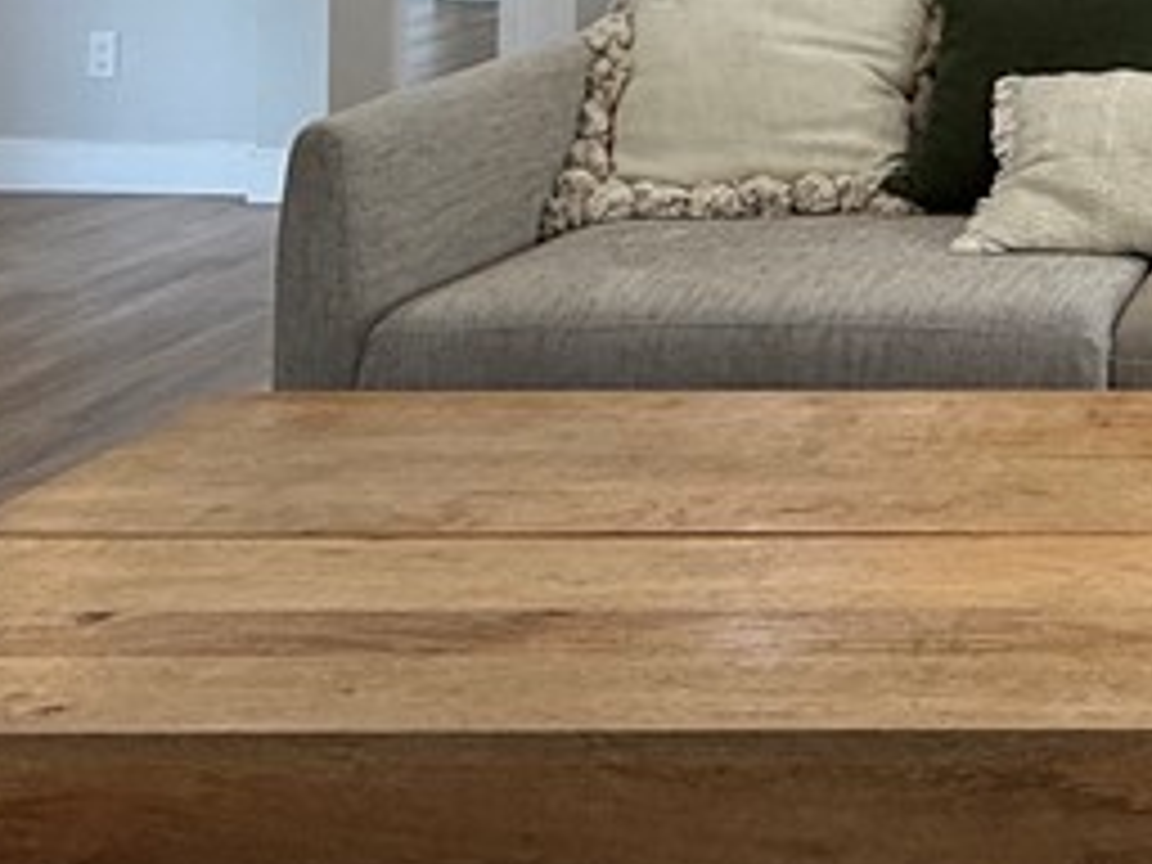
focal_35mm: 56
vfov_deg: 23.4
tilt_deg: -0.4
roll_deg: -1.2
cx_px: 1552
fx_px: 1864
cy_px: -220
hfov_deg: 27.7
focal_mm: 2.22
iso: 200
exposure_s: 1/120
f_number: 2.2
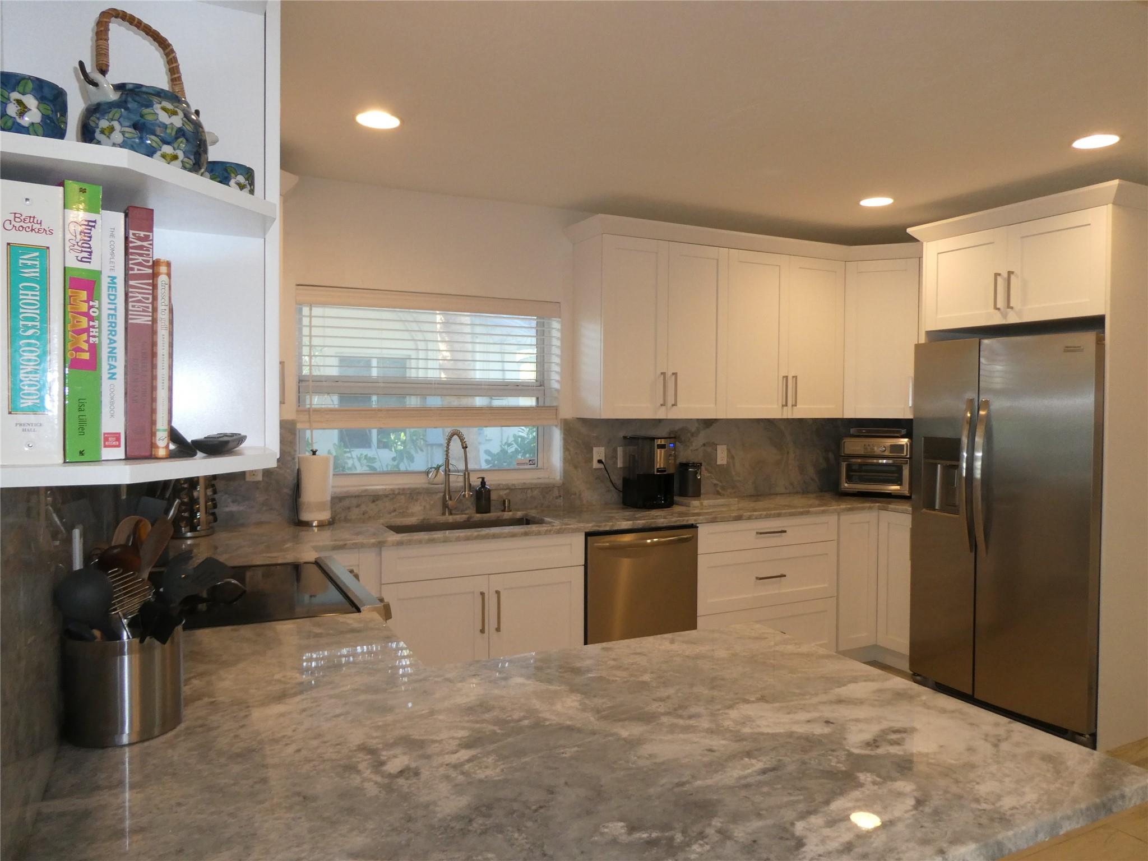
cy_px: 430
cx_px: 574
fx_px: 796
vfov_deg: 56.8
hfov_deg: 71.6
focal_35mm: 24
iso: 250
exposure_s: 1/60
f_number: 3.3
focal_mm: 4.3
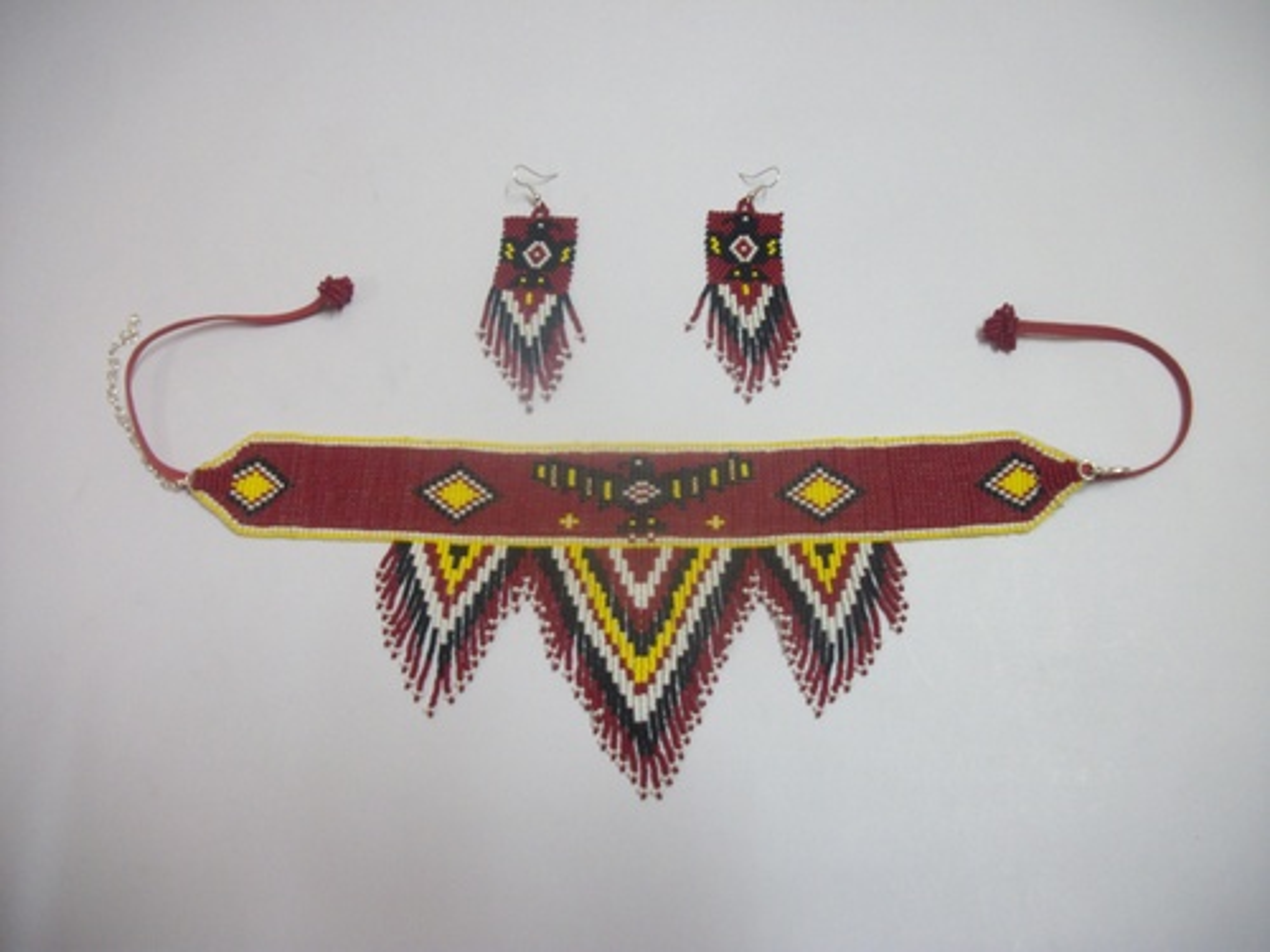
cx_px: 635
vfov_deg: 44.2
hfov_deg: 56.8
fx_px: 1174
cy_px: 476
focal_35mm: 32
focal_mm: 5.7
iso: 153
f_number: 2.9
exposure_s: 1/8
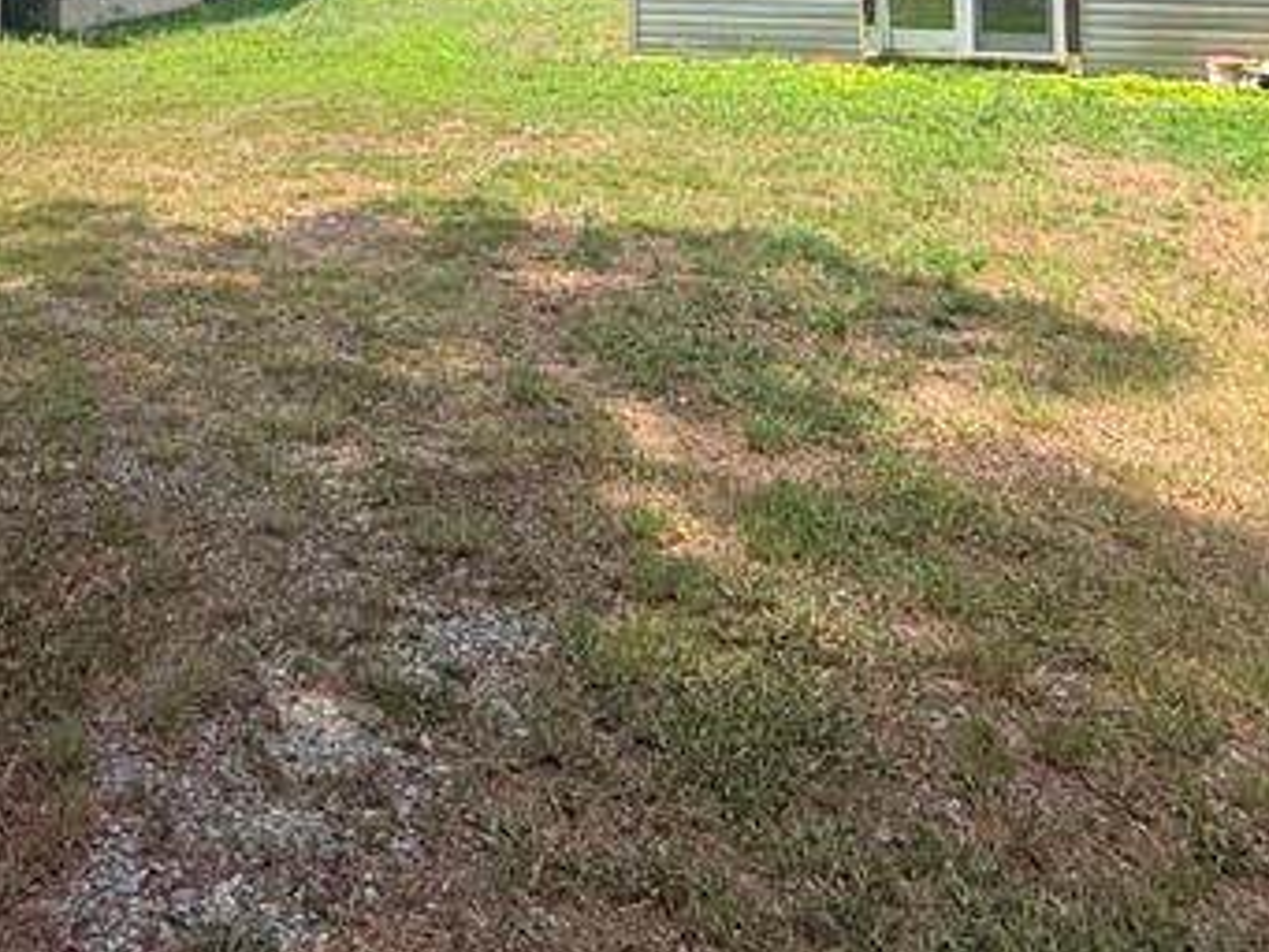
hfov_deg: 42.8
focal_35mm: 42
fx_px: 1540
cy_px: -234
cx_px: 260
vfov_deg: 29.0
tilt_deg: +5.6
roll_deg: -0.5
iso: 32
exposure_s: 1/770
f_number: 2.2
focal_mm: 2.22
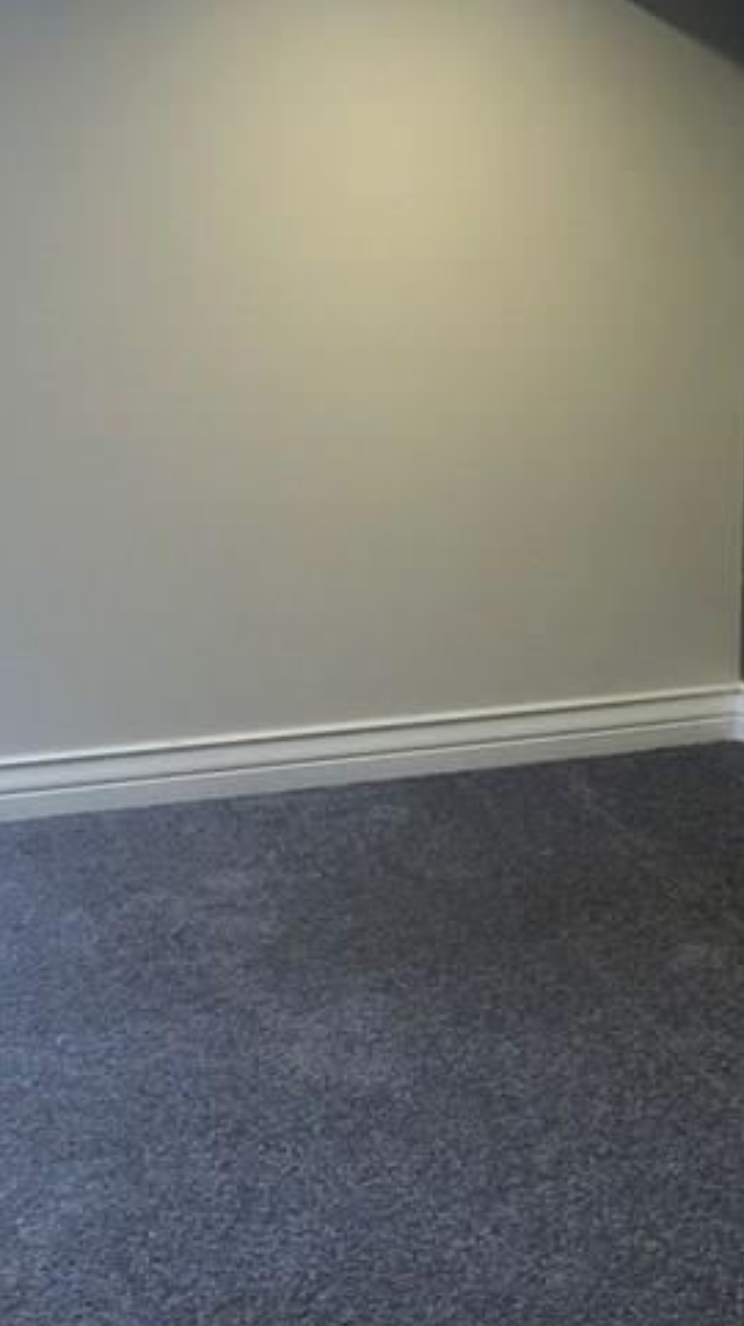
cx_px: 568
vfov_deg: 32.1
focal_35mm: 65
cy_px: 436
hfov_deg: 18.4
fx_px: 2283
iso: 40
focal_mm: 3.99
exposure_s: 1/24
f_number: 1.8
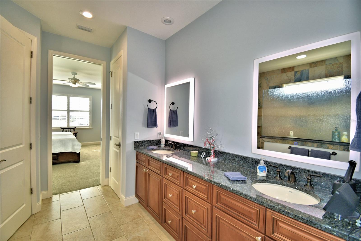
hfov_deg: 100.4
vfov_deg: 77.3
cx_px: 180
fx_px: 150
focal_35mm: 15
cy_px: 120
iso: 125
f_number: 4.5
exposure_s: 1/60
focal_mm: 10
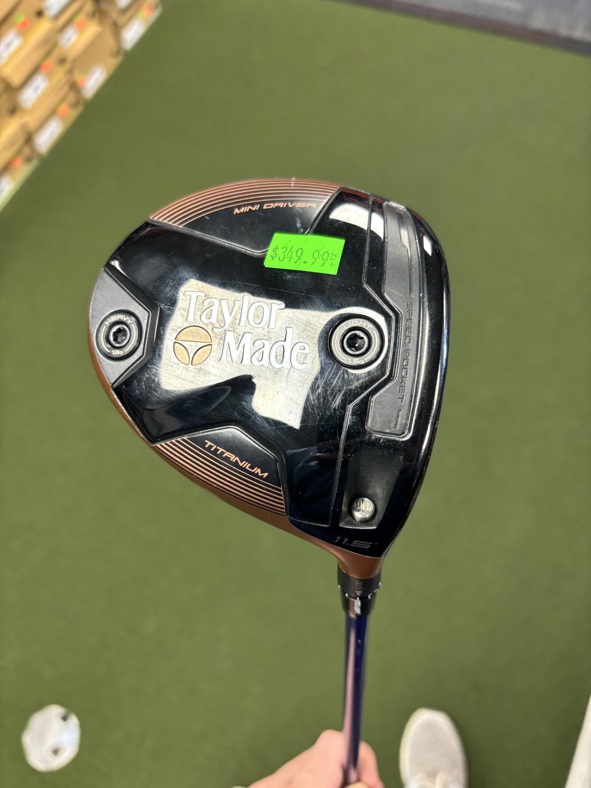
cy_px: 394
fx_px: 592
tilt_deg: -65.3
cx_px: 296
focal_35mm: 26
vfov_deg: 67.3
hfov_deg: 53.1
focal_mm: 5.96
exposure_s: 1/60
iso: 250
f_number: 1.6
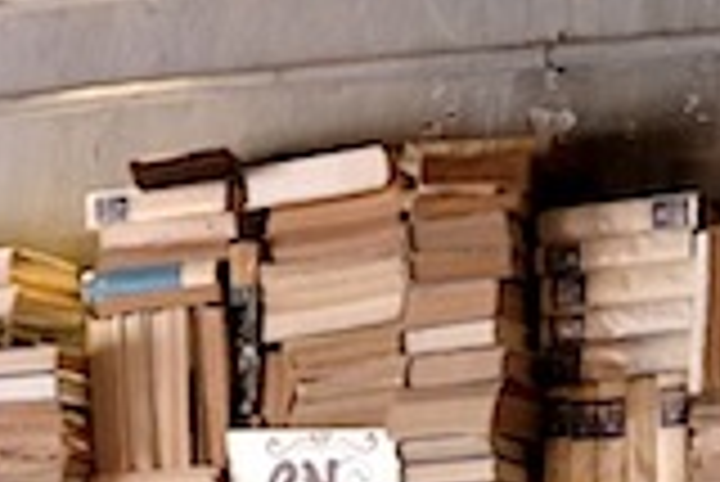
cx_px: 306
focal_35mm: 205
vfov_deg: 6.4
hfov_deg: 10.0
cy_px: 1196
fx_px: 4104
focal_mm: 27
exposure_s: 1/60
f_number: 2.8
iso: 2000
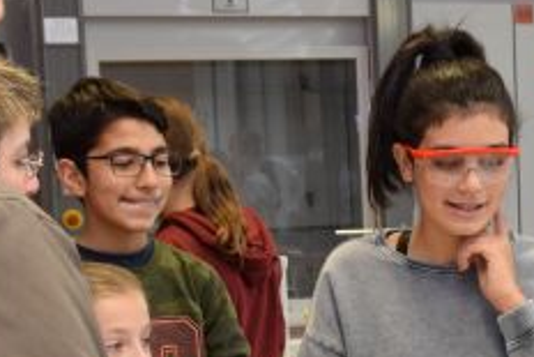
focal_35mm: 124
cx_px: 596
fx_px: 1840
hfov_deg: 16.0
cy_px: 379
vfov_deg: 10.9
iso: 800
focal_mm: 24
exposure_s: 1/125
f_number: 5.6
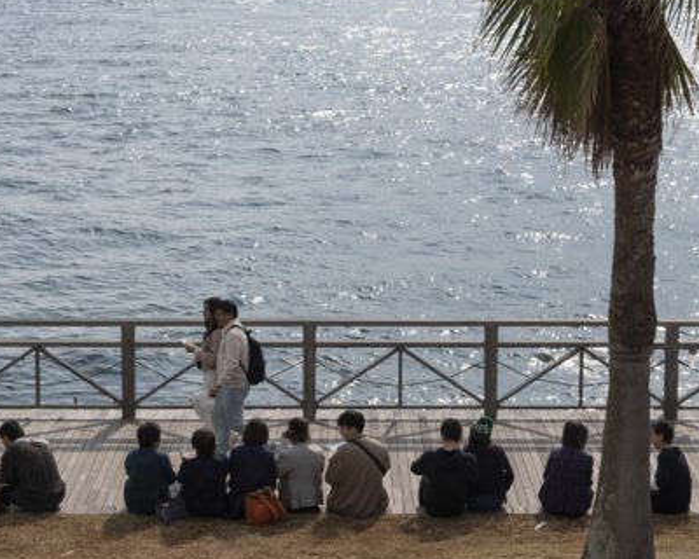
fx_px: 1738
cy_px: 128
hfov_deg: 22.7
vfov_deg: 18.1
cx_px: 353
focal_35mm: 84
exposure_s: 1/320
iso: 100
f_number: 11
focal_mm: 35
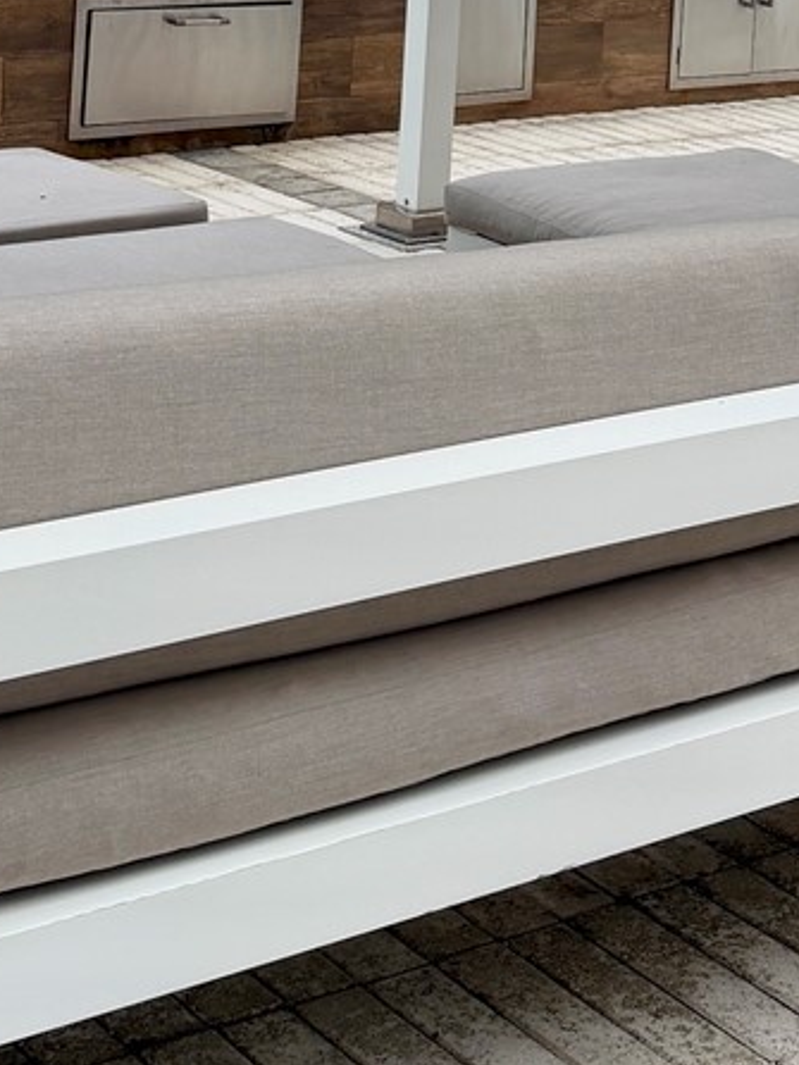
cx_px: 708
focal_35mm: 86
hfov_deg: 16.9
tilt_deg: -2.5
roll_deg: -3.0
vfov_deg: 21.2
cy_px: -203
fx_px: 2648
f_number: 1.78
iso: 100
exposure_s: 1/1855
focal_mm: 6.76
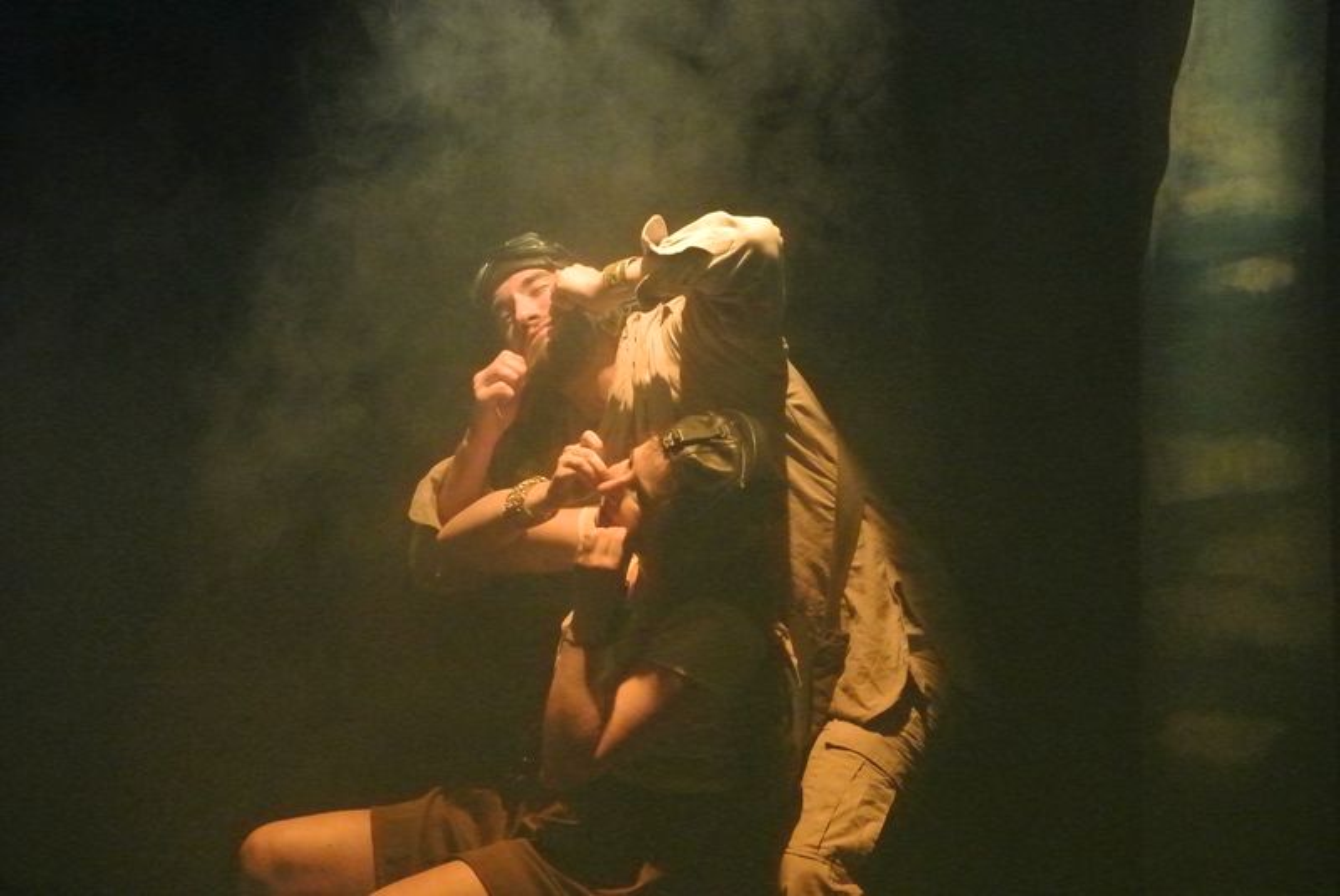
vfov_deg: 8.0
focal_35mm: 172
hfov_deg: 11.9
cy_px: 448
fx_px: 6408
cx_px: 670
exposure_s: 1/100
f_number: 4.5
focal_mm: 64
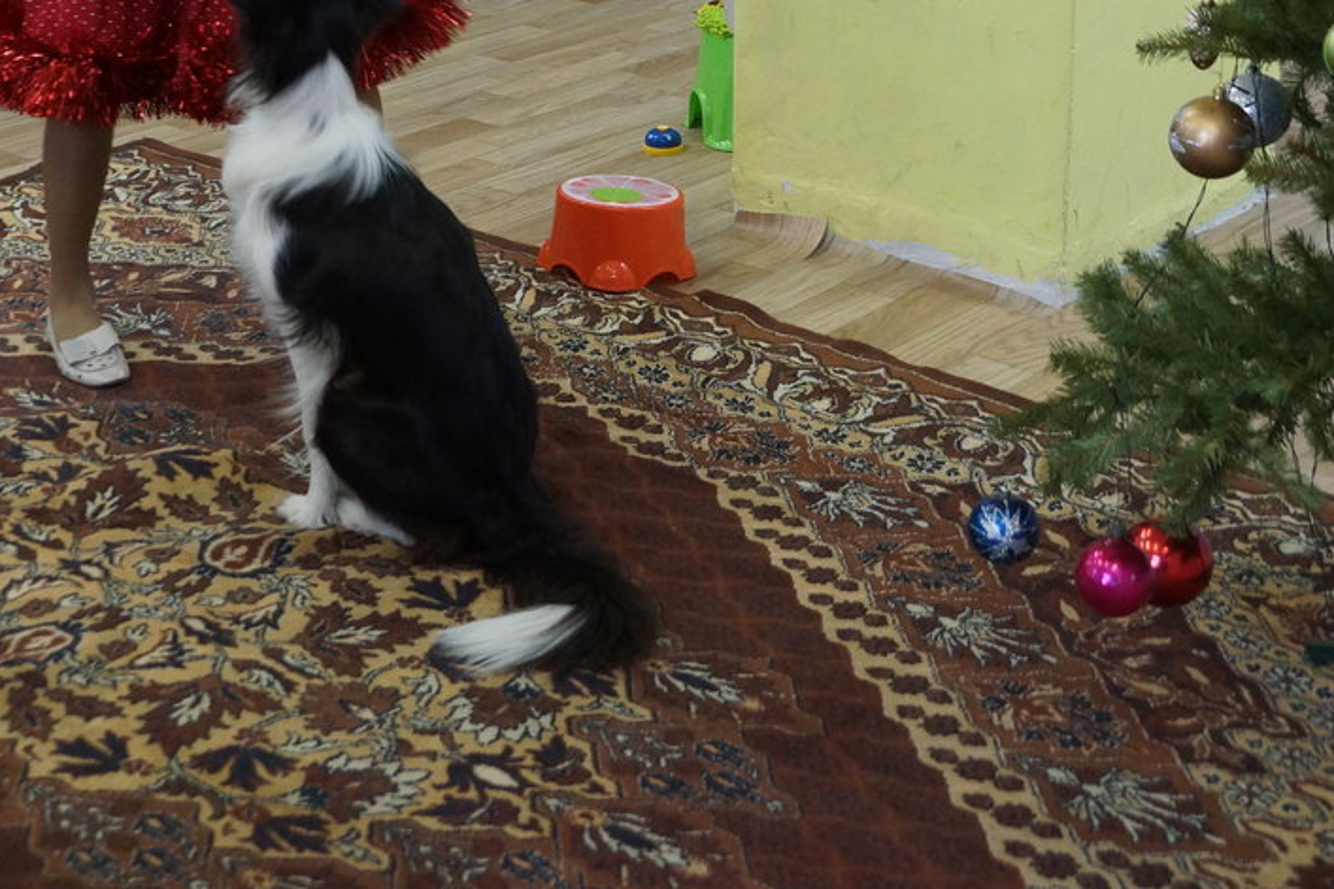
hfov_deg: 28.7
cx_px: 485
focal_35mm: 70
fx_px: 2593
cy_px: -25
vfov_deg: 18.9
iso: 800
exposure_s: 1/50
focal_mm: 22
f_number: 4.5
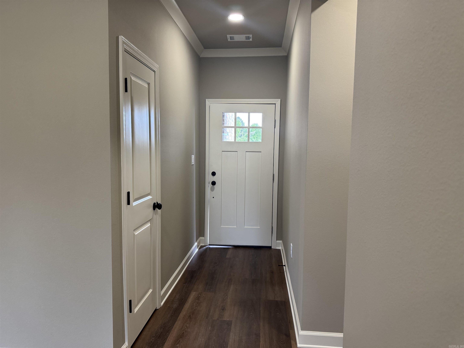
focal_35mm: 24
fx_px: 322
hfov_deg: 71.6
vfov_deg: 56.8
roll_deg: -0.6
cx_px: 232
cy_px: 174
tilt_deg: -6.1
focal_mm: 6.76
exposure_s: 1/91
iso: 200
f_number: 1.78
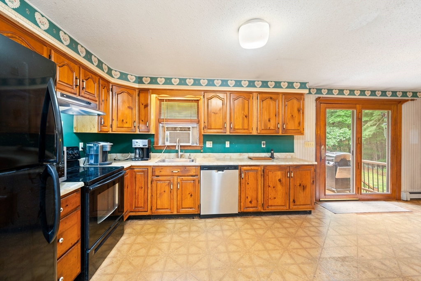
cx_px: 210
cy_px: 140
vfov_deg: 81.2
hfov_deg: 104.2
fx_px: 164
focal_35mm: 14
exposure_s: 4
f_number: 7.1
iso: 250
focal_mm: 14
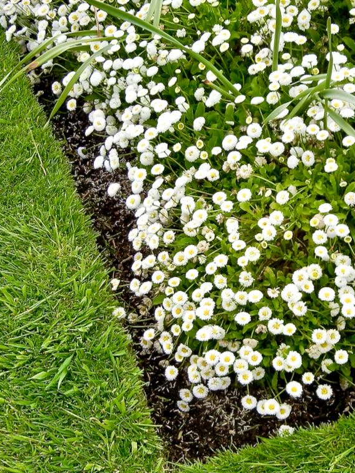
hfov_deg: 23.4
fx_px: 833
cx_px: 319
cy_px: 236
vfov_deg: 31.7
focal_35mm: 61
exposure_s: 1/532
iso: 160
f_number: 3.8
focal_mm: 8.1
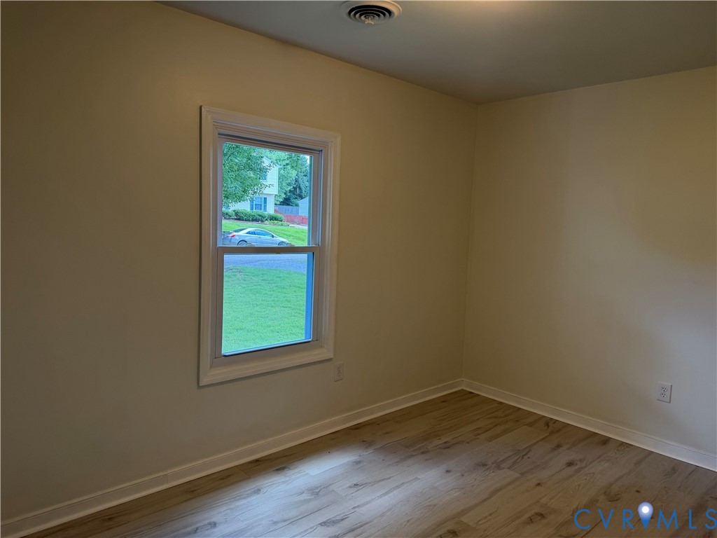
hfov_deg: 71.6
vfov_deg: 56.8
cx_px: 358
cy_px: 269
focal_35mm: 24
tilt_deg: -3.7
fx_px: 497
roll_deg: -2.0
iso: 125
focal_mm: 6.76
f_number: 1.78
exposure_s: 1/120
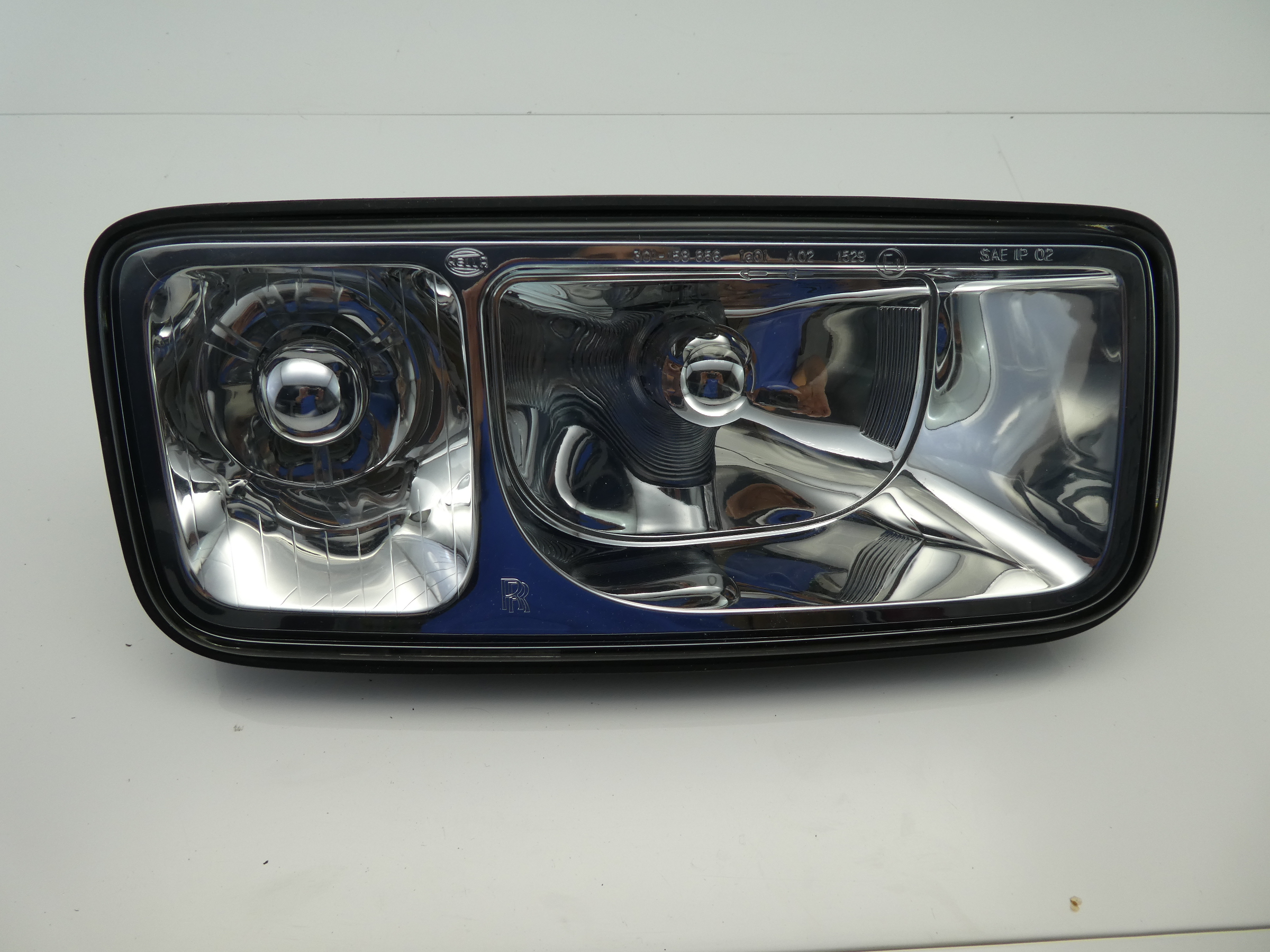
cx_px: 635
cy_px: 476
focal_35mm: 24
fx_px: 881
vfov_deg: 56.8
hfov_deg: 71.6
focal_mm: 4.3
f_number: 3.3
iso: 80
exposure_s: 1/60
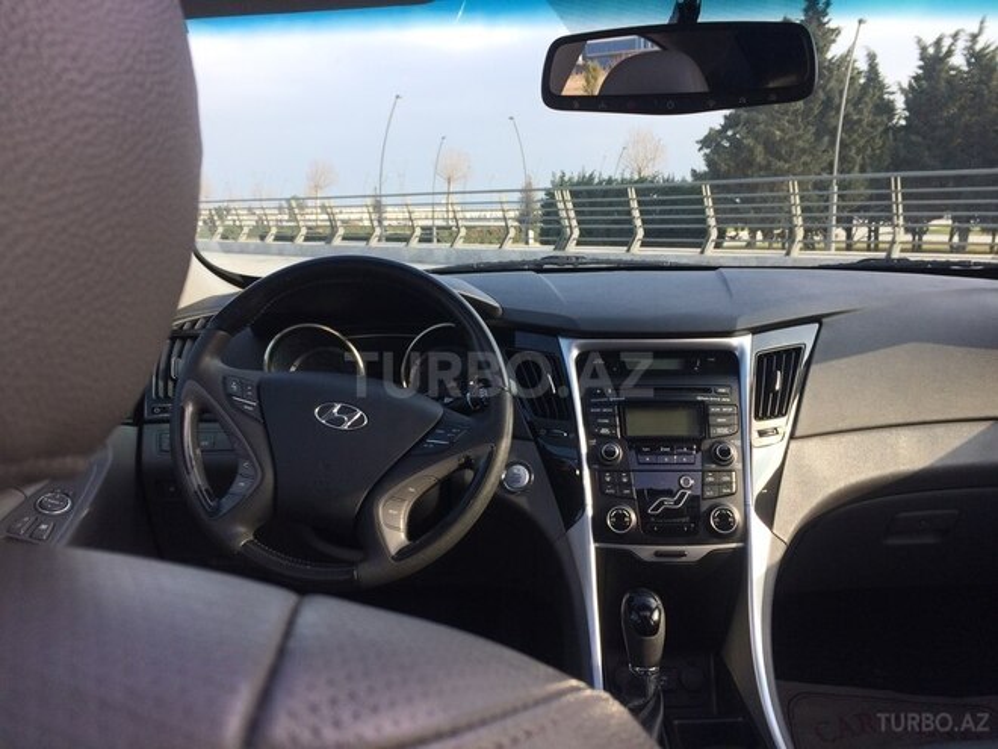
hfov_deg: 61.7
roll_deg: +2.5
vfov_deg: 48.2
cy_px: 374
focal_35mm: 29
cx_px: 499
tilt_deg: -11.1
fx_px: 836
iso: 32
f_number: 2.2
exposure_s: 1/366
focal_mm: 4.15
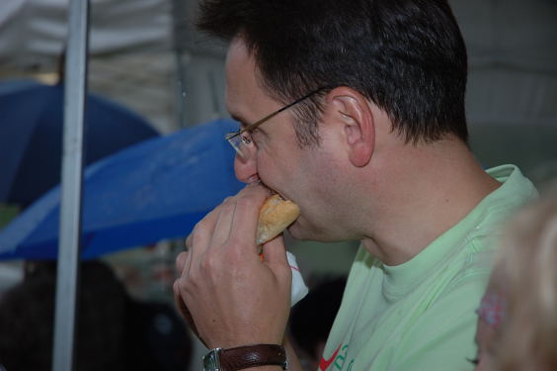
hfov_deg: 19.5
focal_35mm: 105
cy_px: 186
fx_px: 1623
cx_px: 278
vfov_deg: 13.0
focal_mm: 70
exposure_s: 1/60
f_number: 4.5
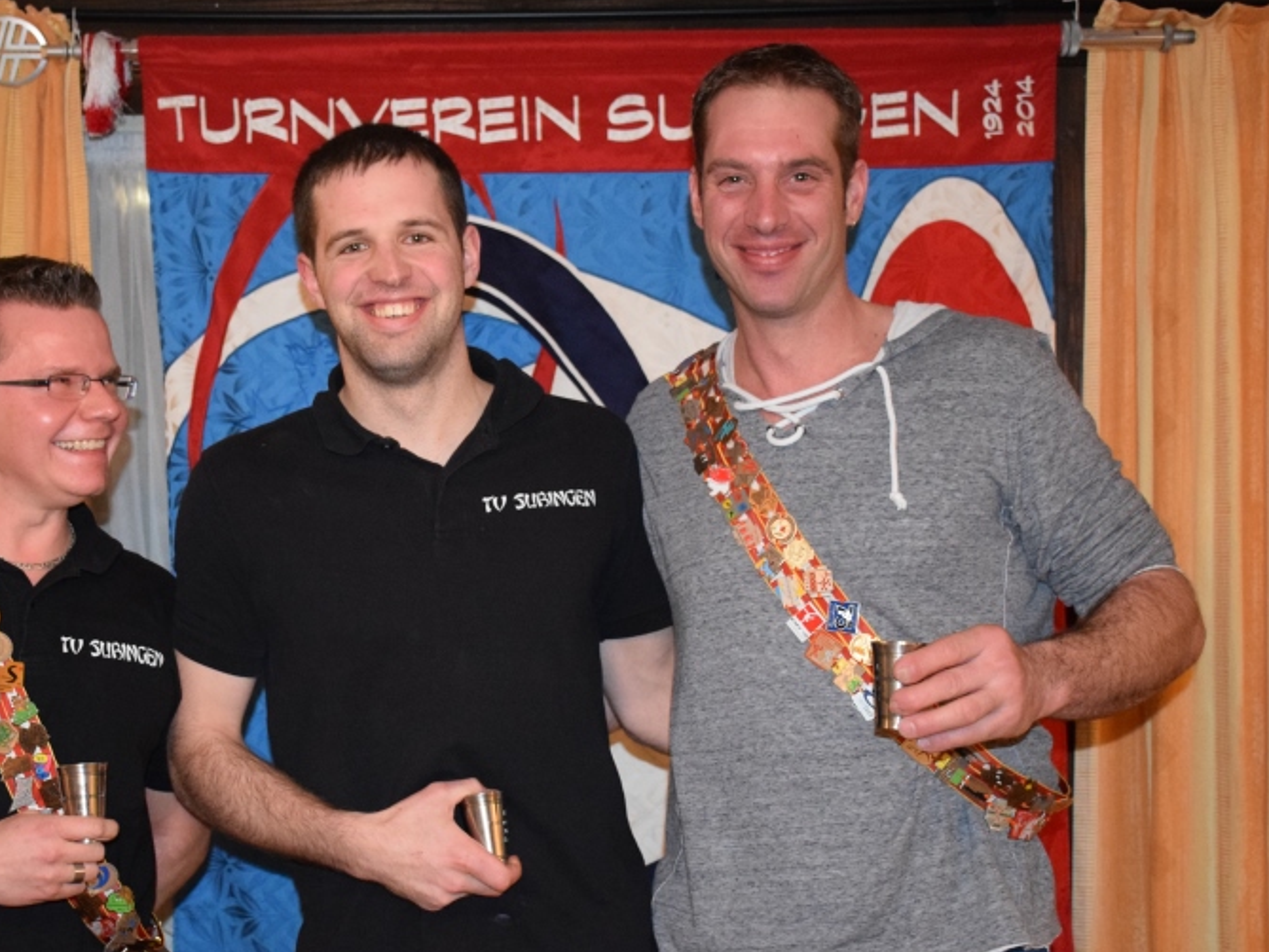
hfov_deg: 35.9
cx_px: 461
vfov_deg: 27.5
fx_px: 1943
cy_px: 490
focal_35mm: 53
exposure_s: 1/60
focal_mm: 24
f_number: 3.8
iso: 3200
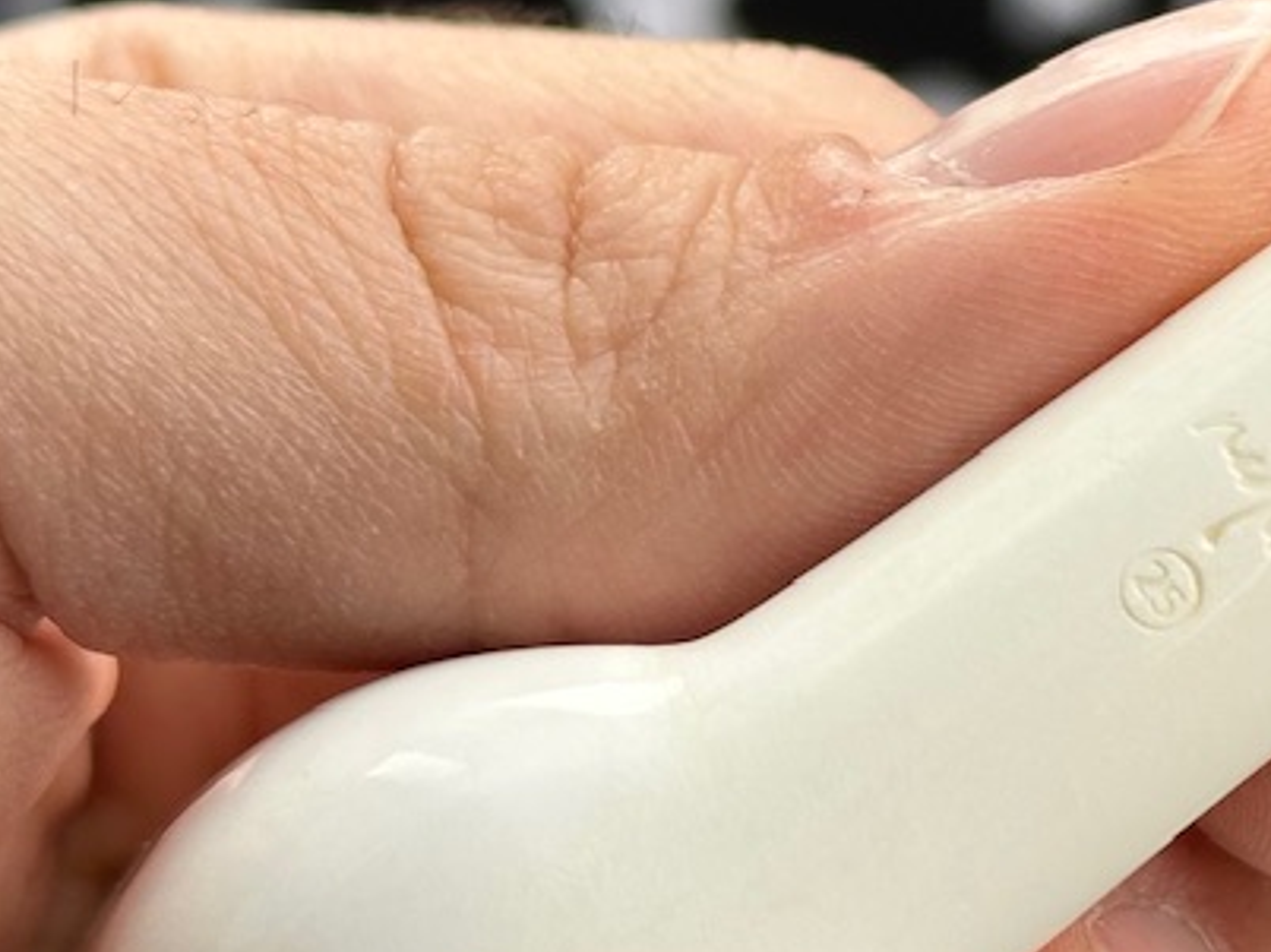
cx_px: 1606
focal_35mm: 153
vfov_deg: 9.7
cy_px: 183
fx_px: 5614
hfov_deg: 12.5
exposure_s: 1/506
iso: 64
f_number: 1.78
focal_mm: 6.86
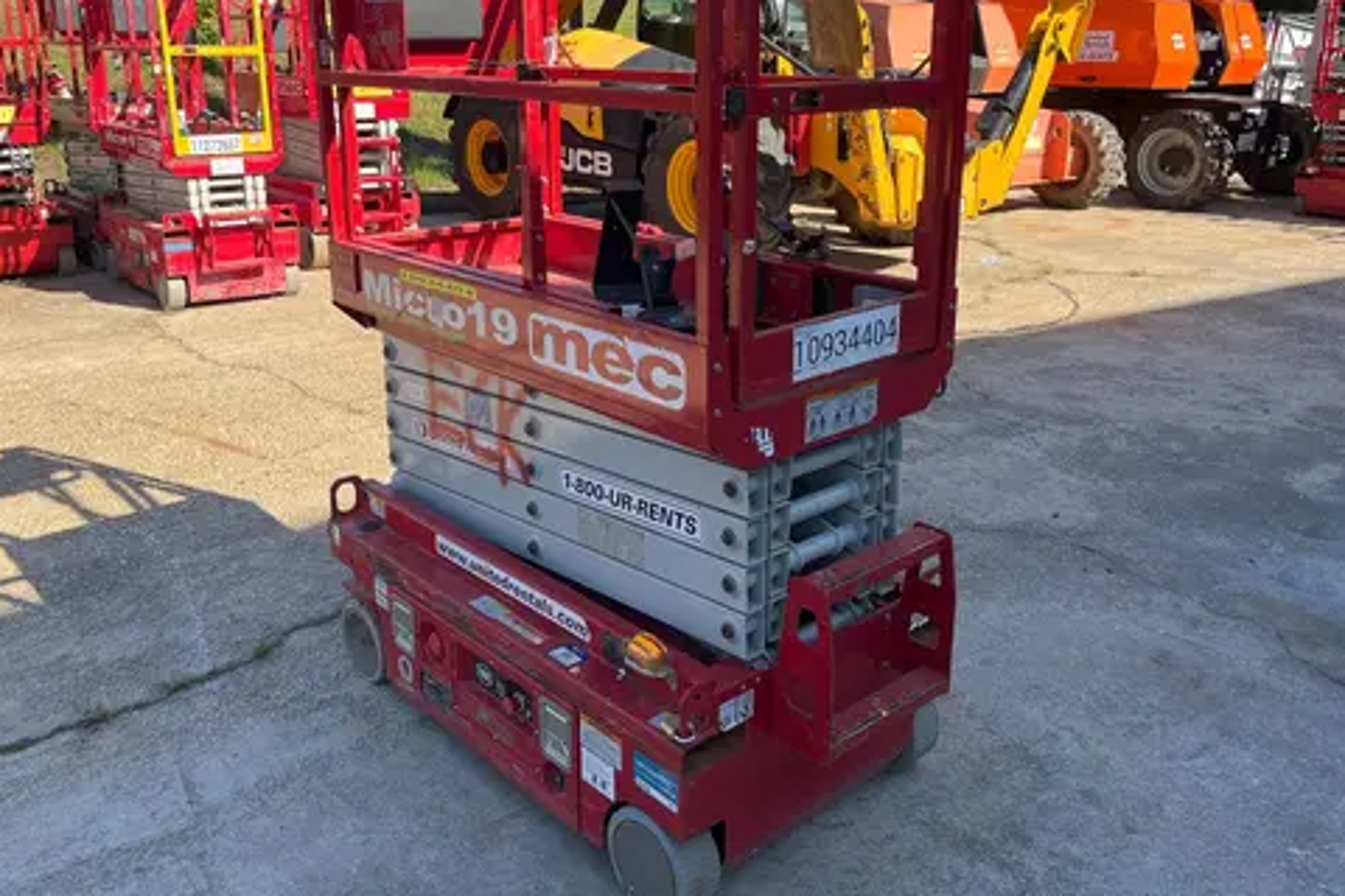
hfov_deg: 60.3
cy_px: 351
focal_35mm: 31
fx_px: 1158
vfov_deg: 42.1
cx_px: 687
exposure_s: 1/1140
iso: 50
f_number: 1.6
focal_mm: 5.1
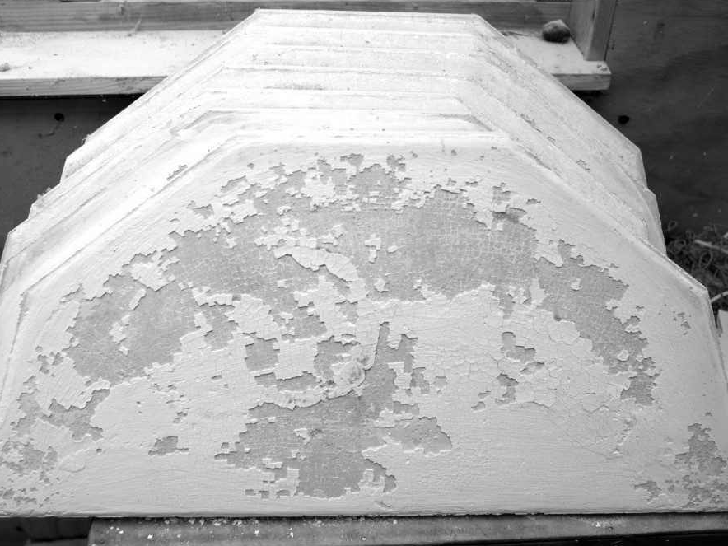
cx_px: 359
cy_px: 273
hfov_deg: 46.8
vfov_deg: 36.0
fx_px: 841
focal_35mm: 40
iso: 100
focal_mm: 24
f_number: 4
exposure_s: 1/60
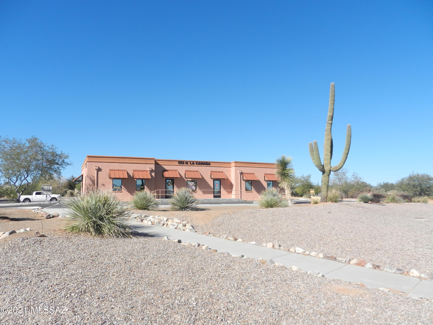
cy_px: 162
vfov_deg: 54.9
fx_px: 313
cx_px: 216
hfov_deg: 69.4
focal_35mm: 25
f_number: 3.5
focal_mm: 4.5
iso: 160
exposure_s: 1/1250
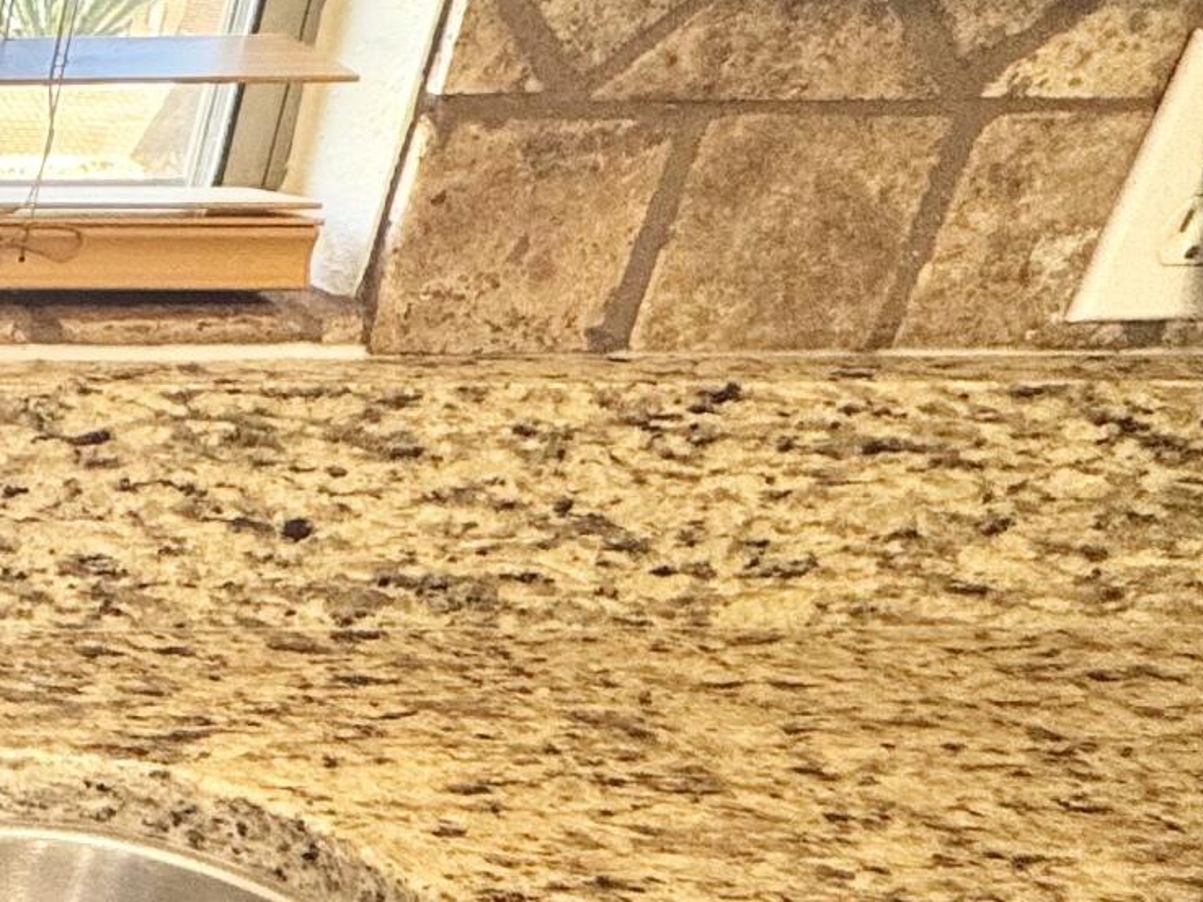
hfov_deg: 23.6
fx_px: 1981
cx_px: -777
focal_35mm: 57
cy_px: 701
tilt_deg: -30.4
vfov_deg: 25.3
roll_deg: +0.3
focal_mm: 2.22
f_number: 2.2
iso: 125
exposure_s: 1/120
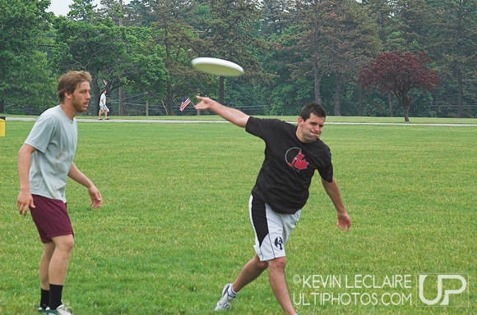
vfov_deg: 9.6
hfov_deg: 14.4
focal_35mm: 142
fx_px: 1884
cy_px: 158
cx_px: 238
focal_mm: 95
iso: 400
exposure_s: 1/400
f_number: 9
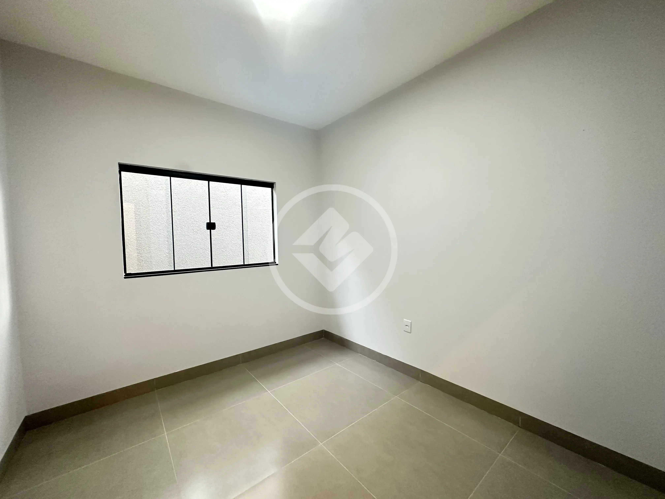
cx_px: 332
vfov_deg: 85.7
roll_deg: +1.3
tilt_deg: -3.0
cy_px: 250
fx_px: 269
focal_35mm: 14
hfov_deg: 102.1
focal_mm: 2.22
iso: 320
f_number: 2.2
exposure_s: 1/60
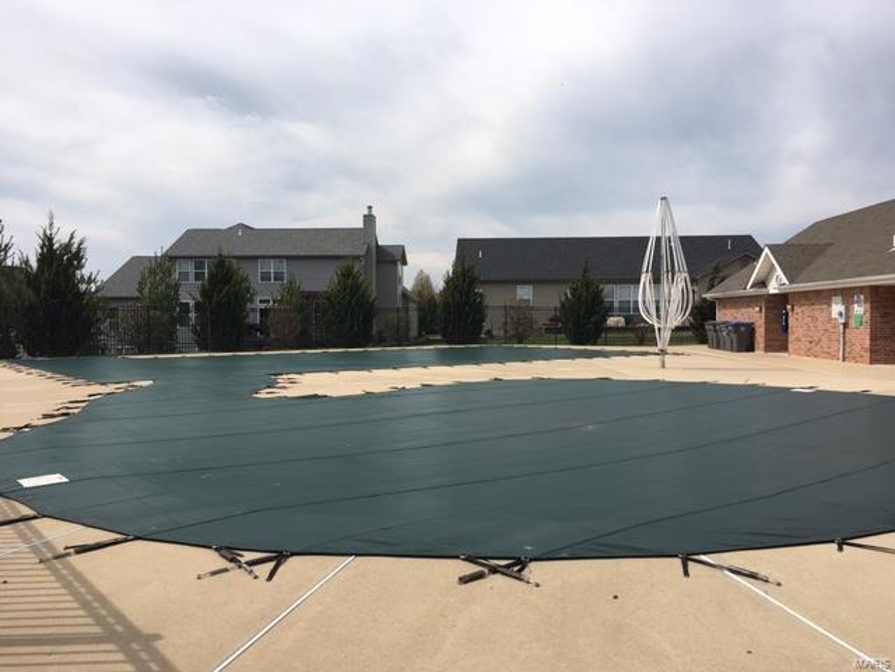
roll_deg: +0.3
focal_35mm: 29
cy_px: 336
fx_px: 750
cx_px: 448
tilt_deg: -2.0
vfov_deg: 48.2
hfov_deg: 61.7
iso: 25
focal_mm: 4.15
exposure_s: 1/2262
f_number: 2.2
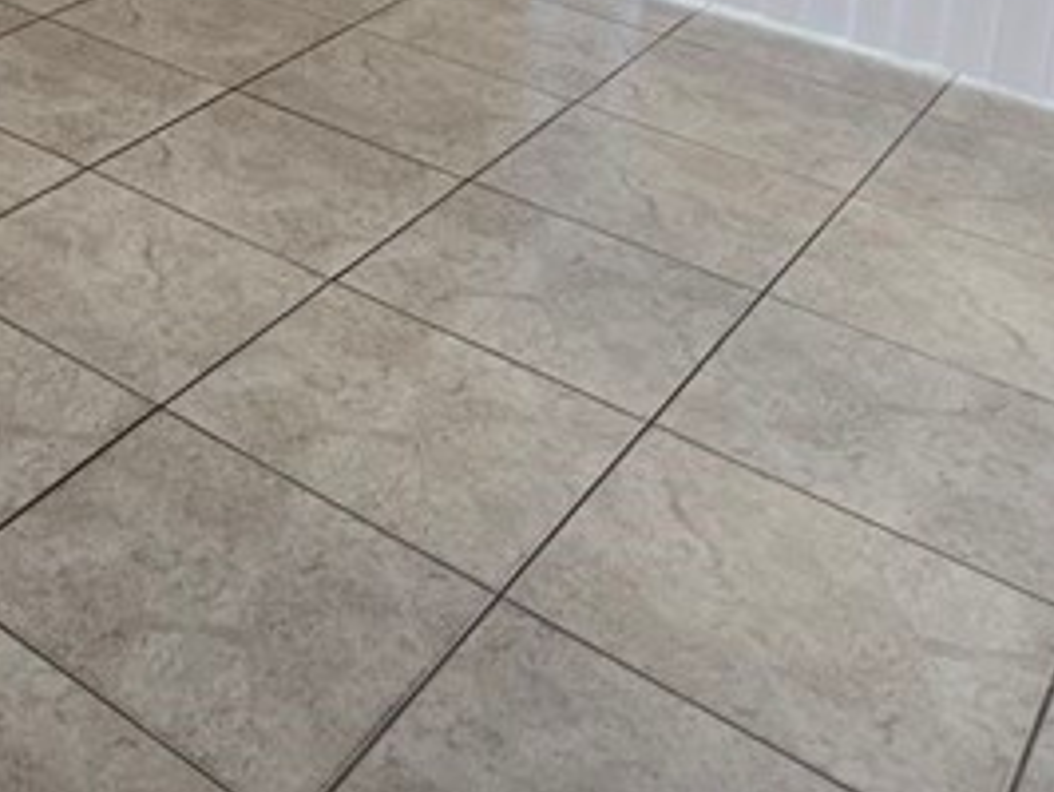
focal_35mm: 50
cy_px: -380
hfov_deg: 31.5
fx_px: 1524
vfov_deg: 23.6
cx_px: -230
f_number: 2.2
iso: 160
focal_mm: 2.2
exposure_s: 1/60
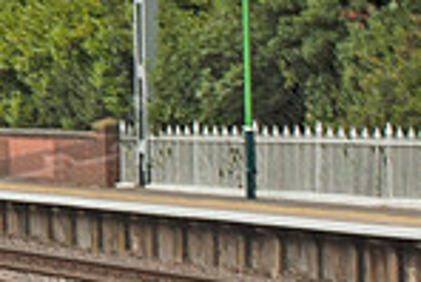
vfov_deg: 7.5
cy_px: -34
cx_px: -262
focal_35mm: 182
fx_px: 2130
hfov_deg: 10.8
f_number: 7.1
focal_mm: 31
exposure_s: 1/200
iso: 200
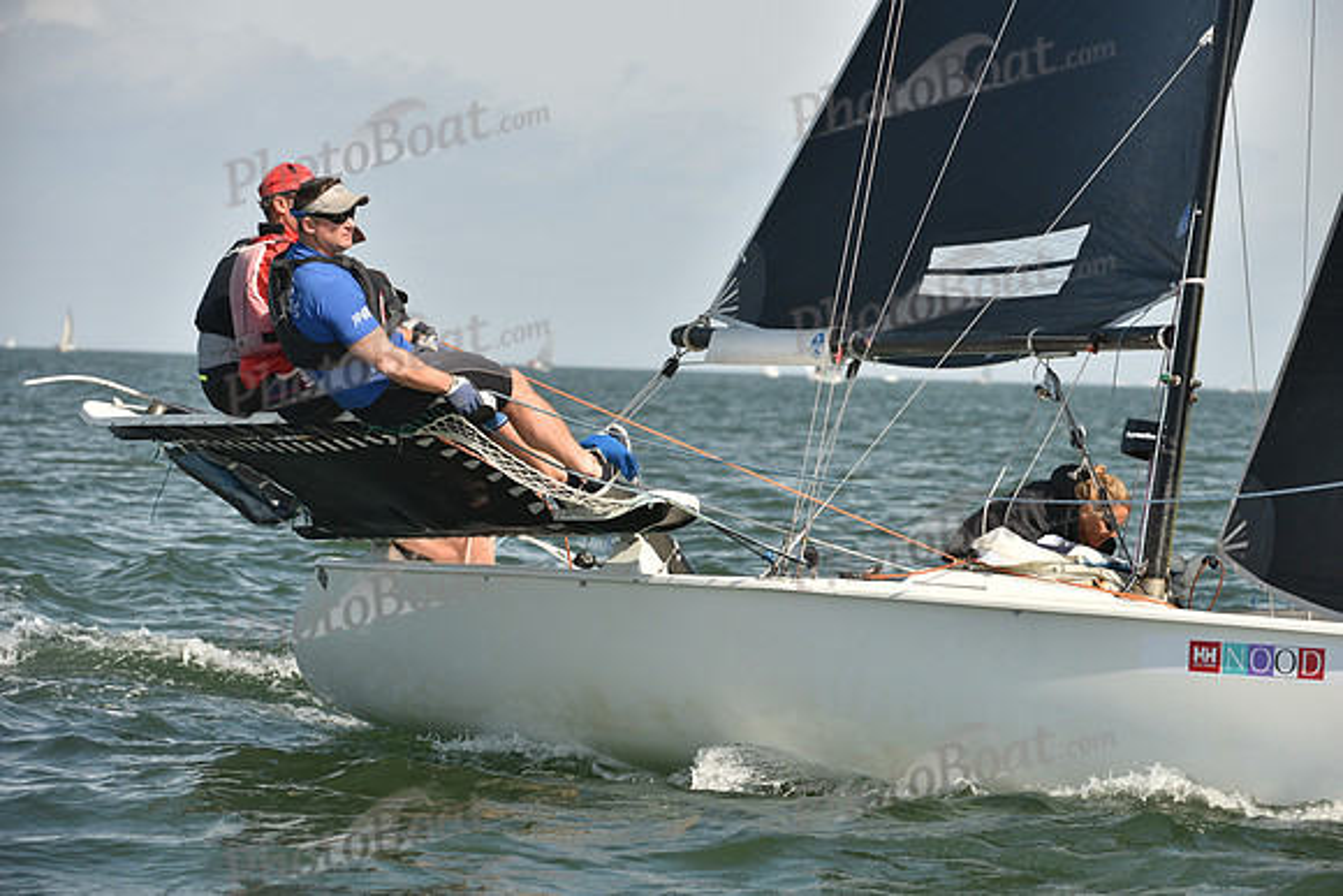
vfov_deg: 6.9
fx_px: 7463
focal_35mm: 200
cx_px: 672
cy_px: 448
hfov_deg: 10.3
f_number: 7.1
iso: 400
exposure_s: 1/1250
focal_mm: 200
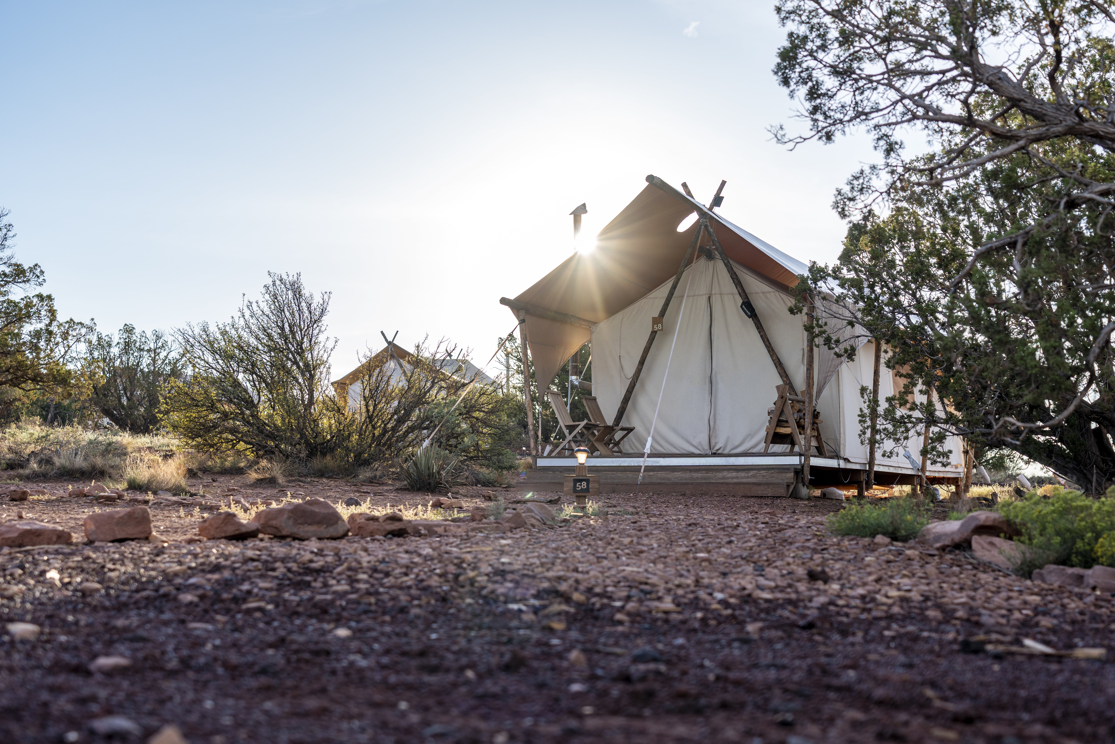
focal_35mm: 50
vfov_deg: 27.0
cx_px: 558
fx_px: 1548
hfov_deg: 39.6
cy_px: 372
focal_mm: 50
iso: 100
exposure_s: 1/400
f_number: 4.5
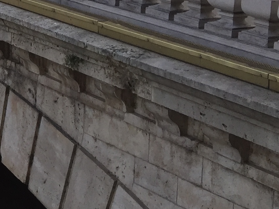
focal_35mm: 111
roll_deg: +0.1
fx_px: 895
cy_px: -17
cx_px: -251
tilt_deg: -8.4
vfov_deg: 13.1
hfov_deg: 15.0
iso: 32
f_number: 2.2
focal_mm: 4.15
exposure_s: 1/286
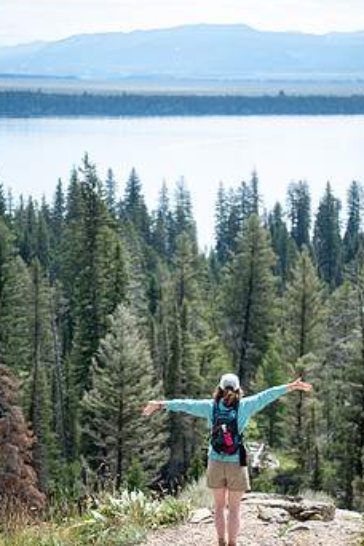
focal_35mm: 92
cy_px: 292
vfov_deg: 22.1
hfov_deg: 14.9
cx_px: 168
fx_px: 1395
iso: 500
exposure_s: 1/5000
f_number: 2.8
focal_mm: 70
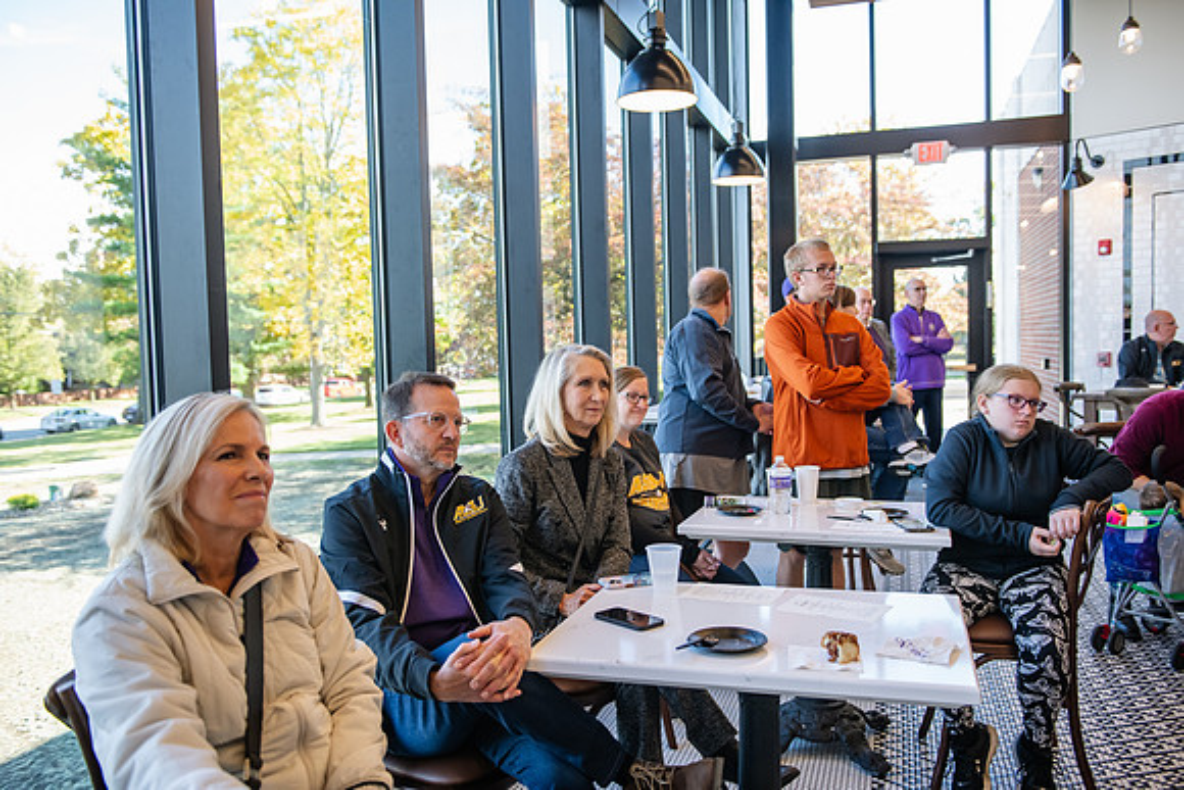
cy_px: 395
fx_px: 1020
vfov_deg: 42.3
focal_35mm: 31
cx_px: 592
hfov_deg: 60.3
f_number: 3.2
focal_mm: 31
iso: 1000
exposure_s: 1/400
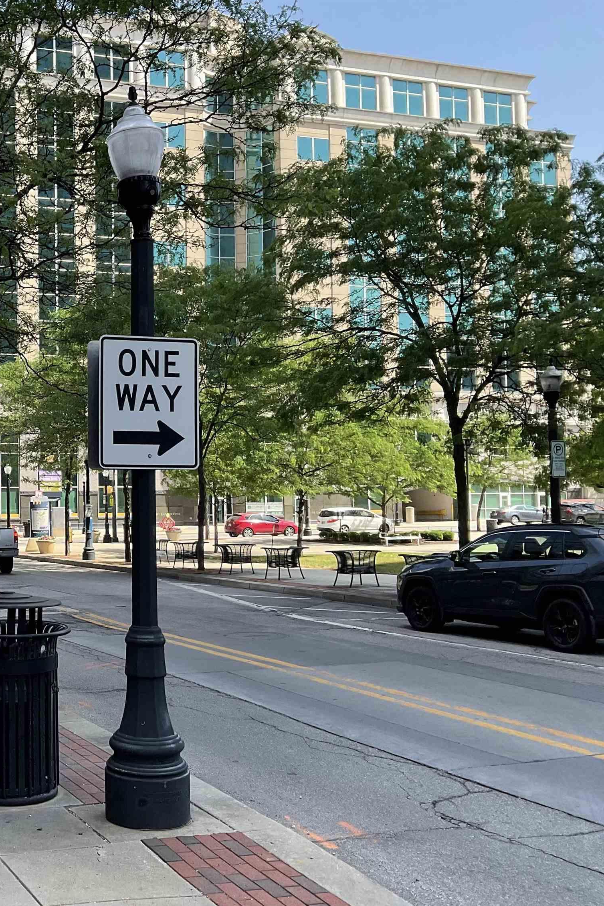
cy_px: 461
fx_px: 1032
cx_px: 8
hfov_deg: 30.5
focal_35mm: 41
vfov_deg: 47.4
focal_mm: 3
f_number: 1.8
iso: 16
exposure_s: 1/574
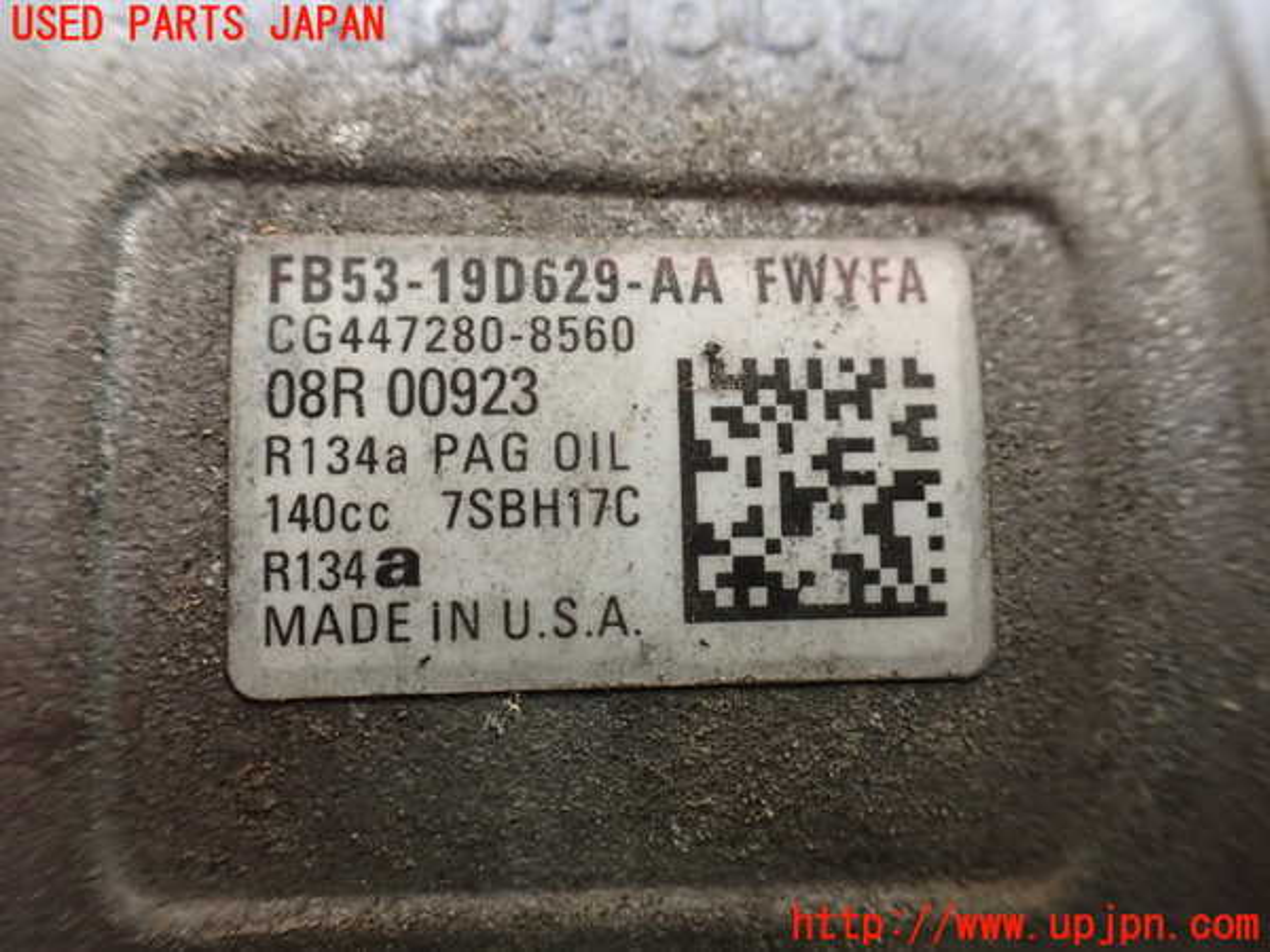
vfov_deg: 46.8
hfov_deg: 60.0
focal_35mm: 30
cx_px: 635
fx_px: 1101
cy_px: 476
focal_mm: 5.4
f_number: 2.3
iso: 640
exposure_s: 1/125
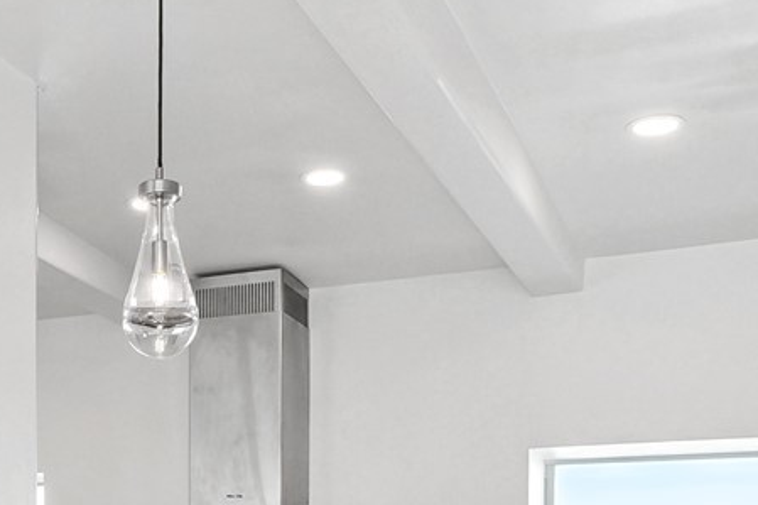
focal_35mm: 68
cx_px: -79
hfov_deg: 27.2
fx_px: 1431
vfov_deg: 18.9
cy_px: 609
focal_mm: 12
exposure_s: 1/60
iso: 400
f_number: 8
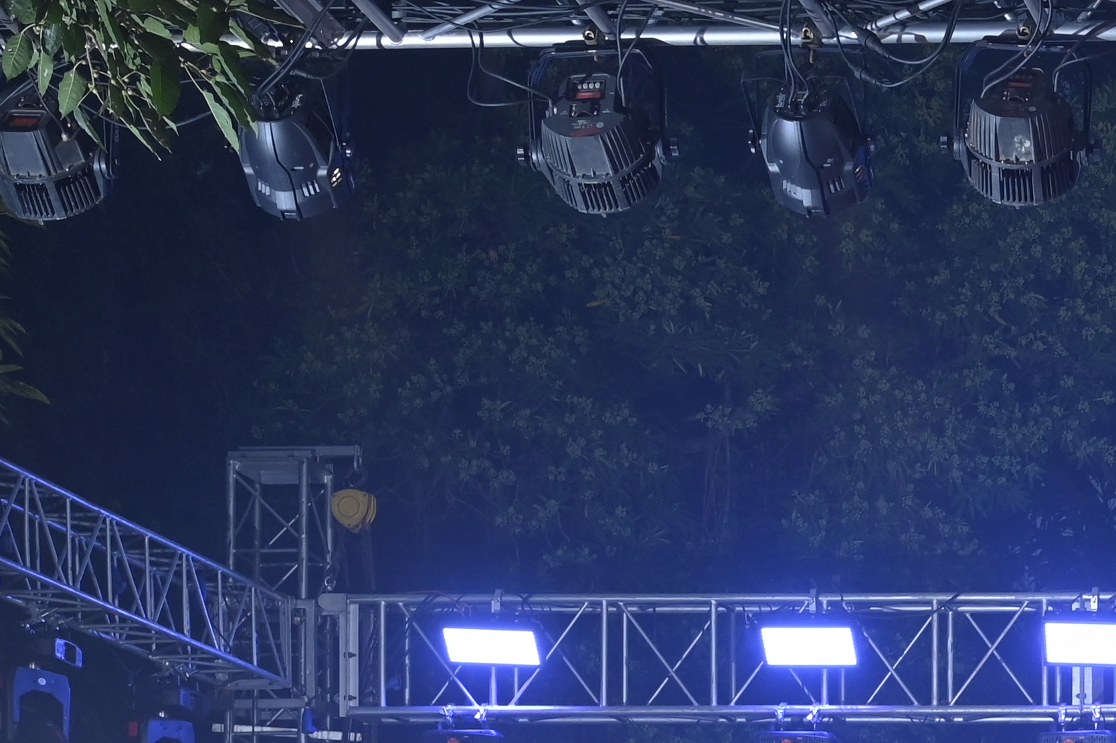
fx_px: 4492
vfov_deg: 9.1
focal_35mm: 145
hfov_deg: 13.2
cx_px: 1773
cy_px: 1225
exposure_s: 1/200
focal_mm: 40
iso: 1000
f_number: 7.1
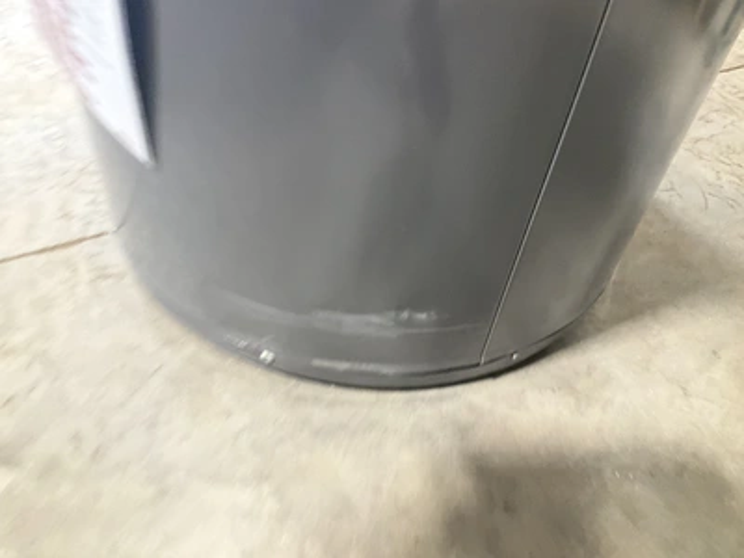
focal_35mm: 29
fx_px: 623
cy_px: 279
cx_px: 372
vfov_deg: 48.2
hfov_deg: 61.7
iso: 320
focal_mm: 3
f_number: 1.8
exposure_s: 1/43
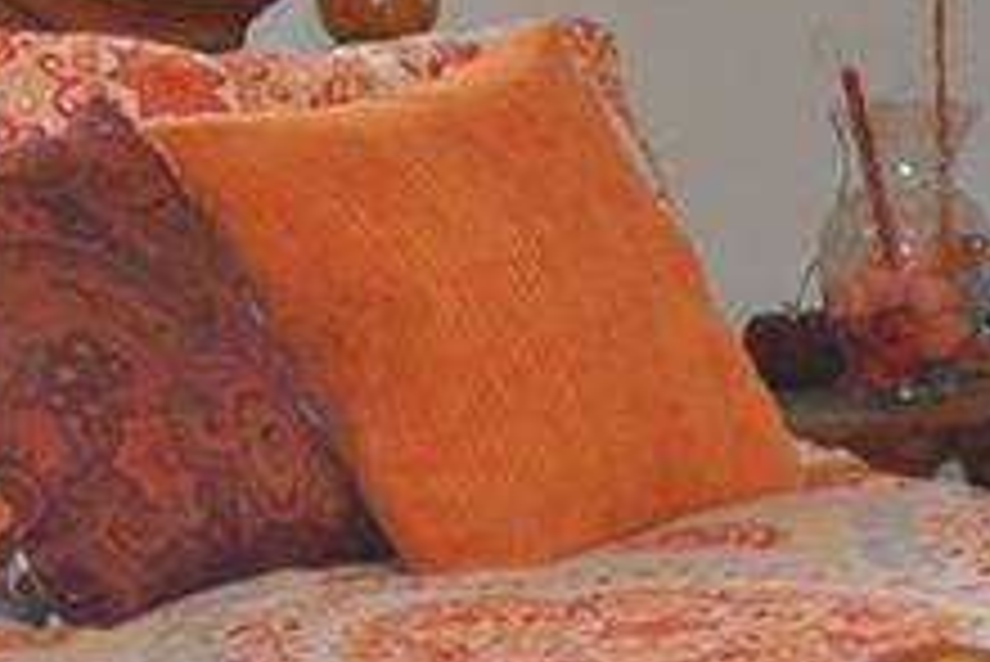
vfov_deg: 7.4
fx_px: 5118
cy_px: 473
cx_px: 436
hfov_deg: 11.0
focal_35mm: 186
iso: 800
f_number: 4.2
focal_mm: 15.1
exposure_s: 1/60
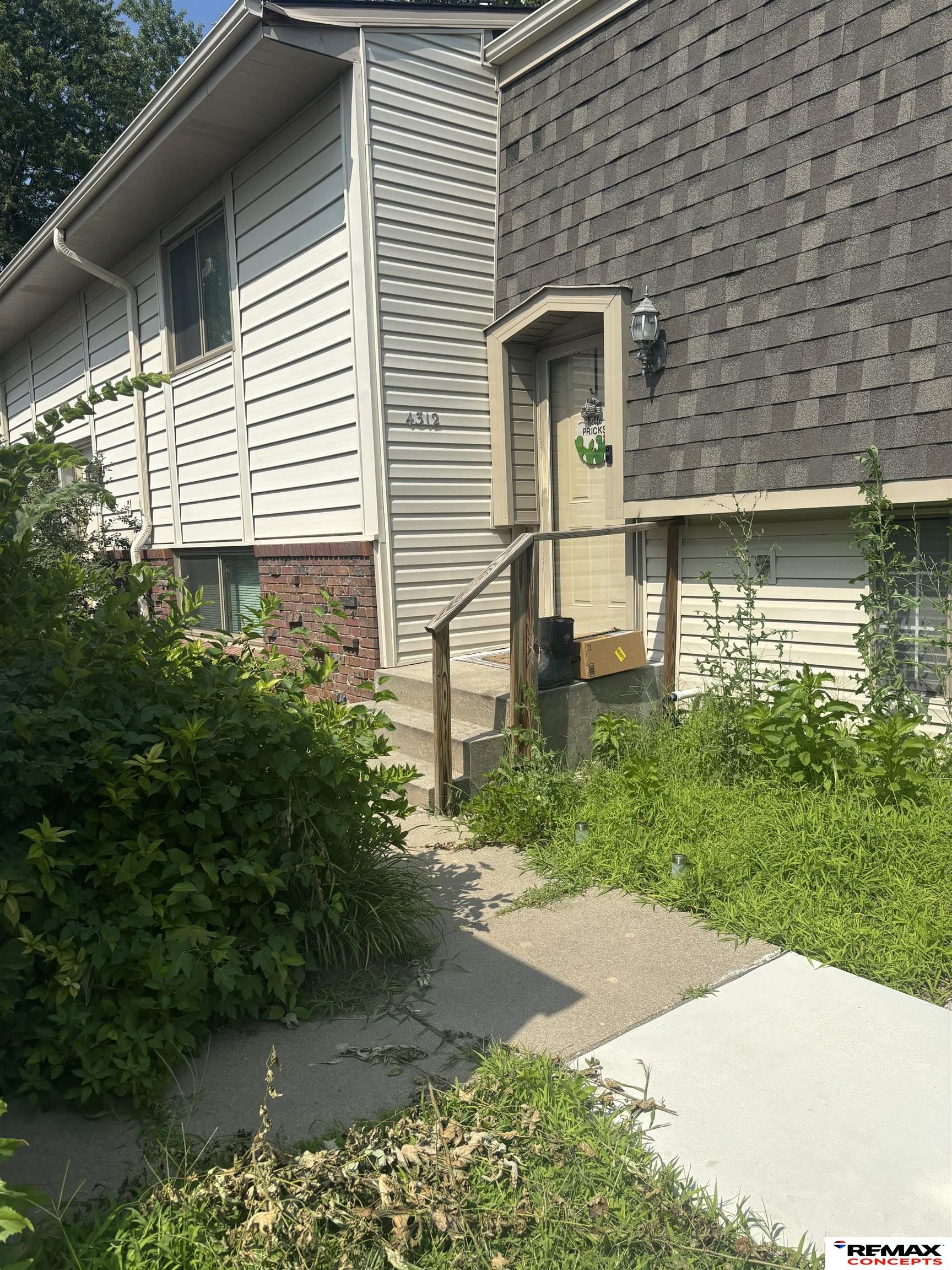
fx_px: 953
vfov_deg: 67.3
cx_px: 476
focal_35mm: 26
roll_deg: +0.7
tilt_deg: -5.9
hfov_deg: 53.1
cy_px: 635
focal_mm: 5.96
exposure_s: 1/3788
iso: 50
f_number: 1.6
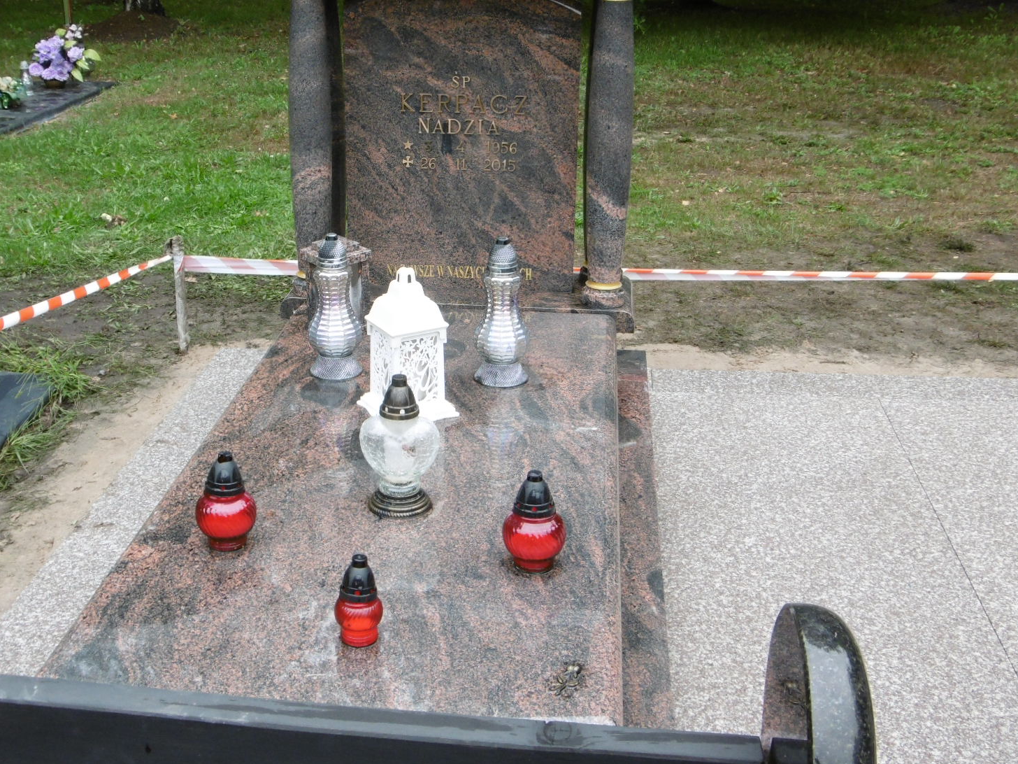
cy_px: 302
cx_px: 401
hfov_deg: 41.9
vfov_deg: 32.1
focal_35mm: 45
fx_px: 1323
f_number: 3.5
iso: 100
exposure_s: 1/160
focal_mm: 5.8
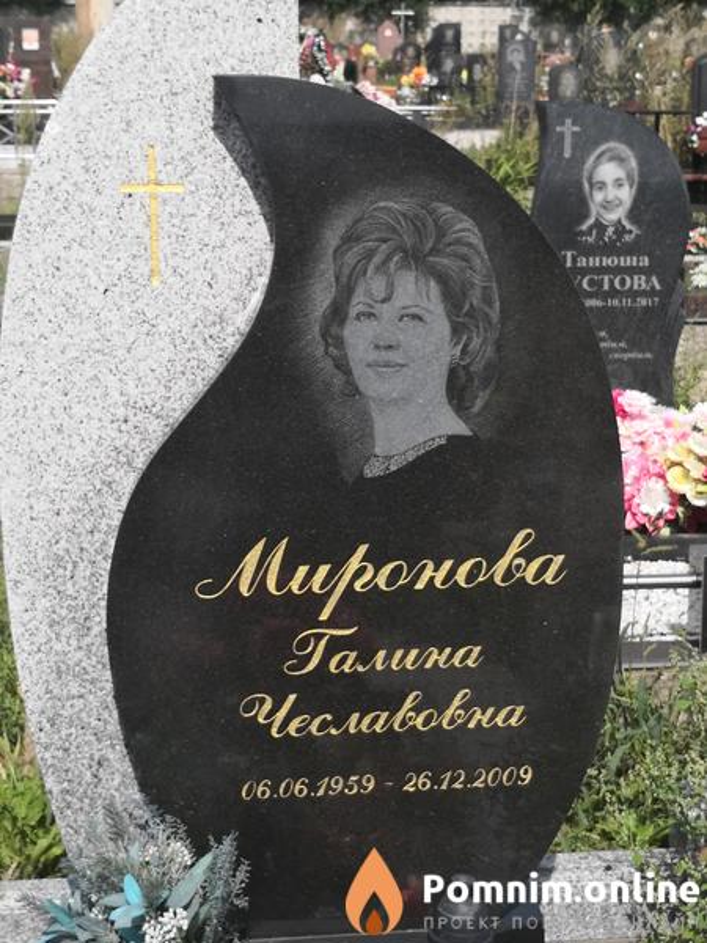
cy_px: 472
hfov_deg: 24.8
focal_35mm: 59
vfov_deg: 32.7
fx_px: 1607
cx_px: 354
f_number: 1.6
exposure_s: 1/2890
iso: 50
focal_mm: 3.95
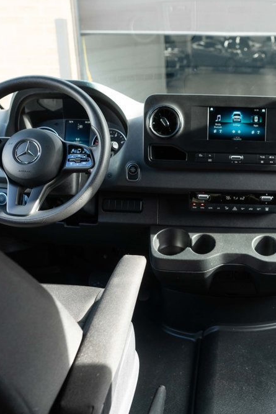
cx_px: 235
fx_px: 494
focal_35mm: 43
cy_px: 208
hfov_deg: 30.2
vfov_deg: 45.4
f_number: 4
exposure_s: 1/320
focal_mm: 28
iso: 800
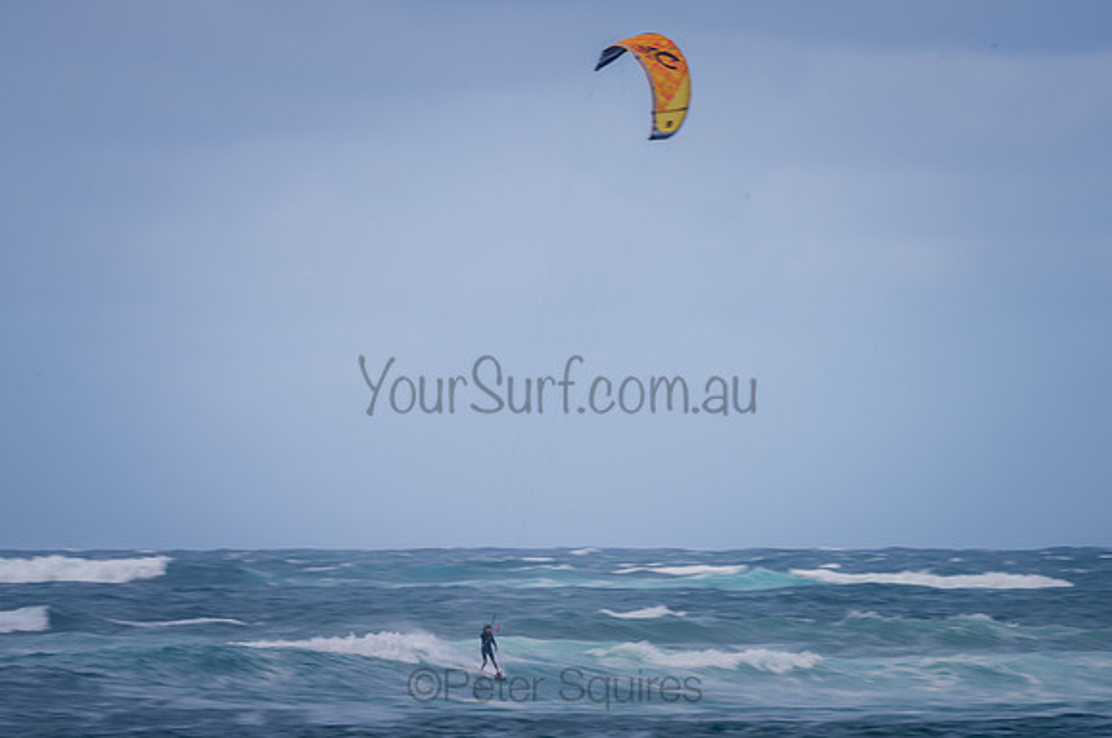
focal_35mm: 516
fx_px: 15909
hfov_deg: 4.0
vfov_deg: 2.7
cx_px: 611
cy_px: 358
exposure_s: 1/20
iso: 31
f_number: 14
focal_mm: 420
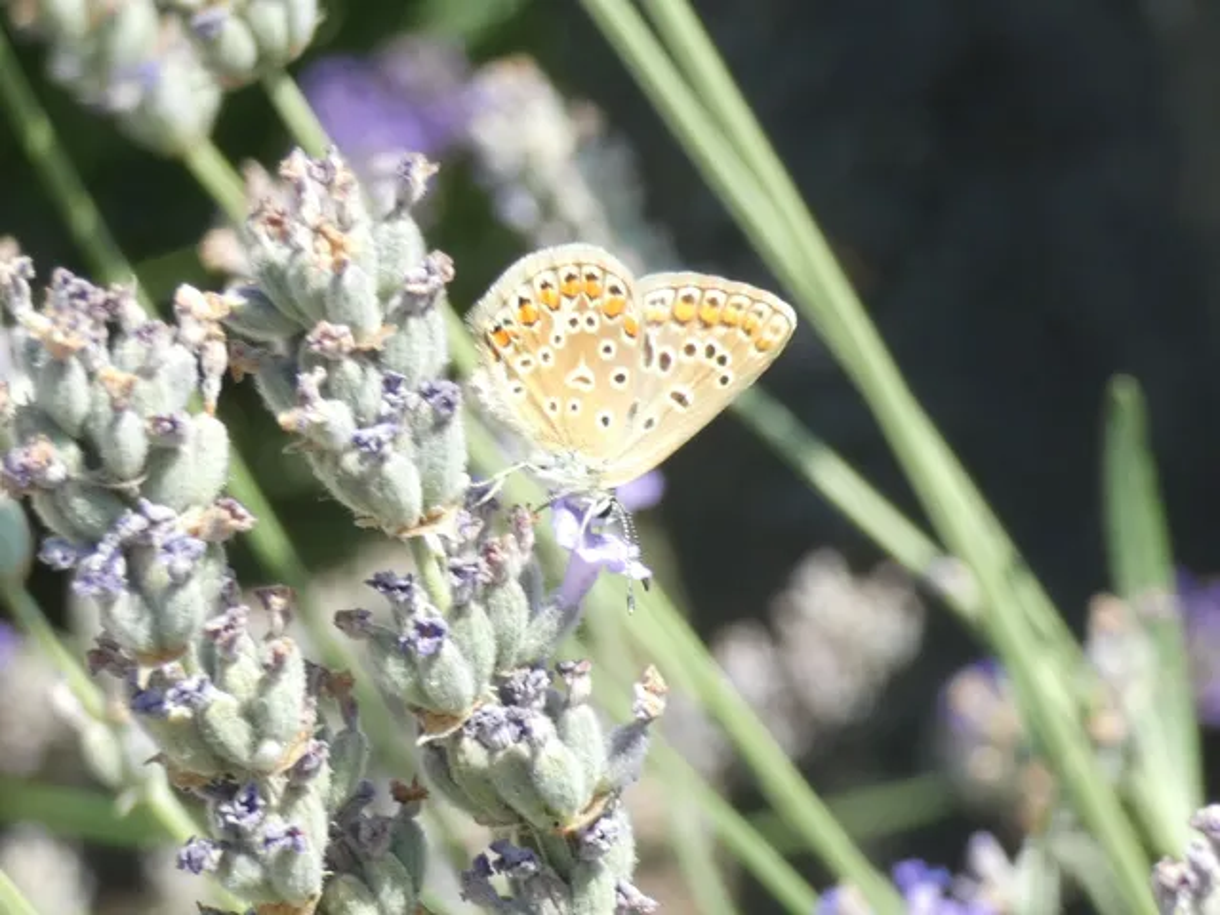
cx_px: 610
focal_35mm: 154
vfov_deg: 9.6
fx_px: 5428
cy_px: 458
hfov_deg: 12.8
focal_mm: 27.5
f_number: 5.4
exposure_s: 1/125
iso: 80
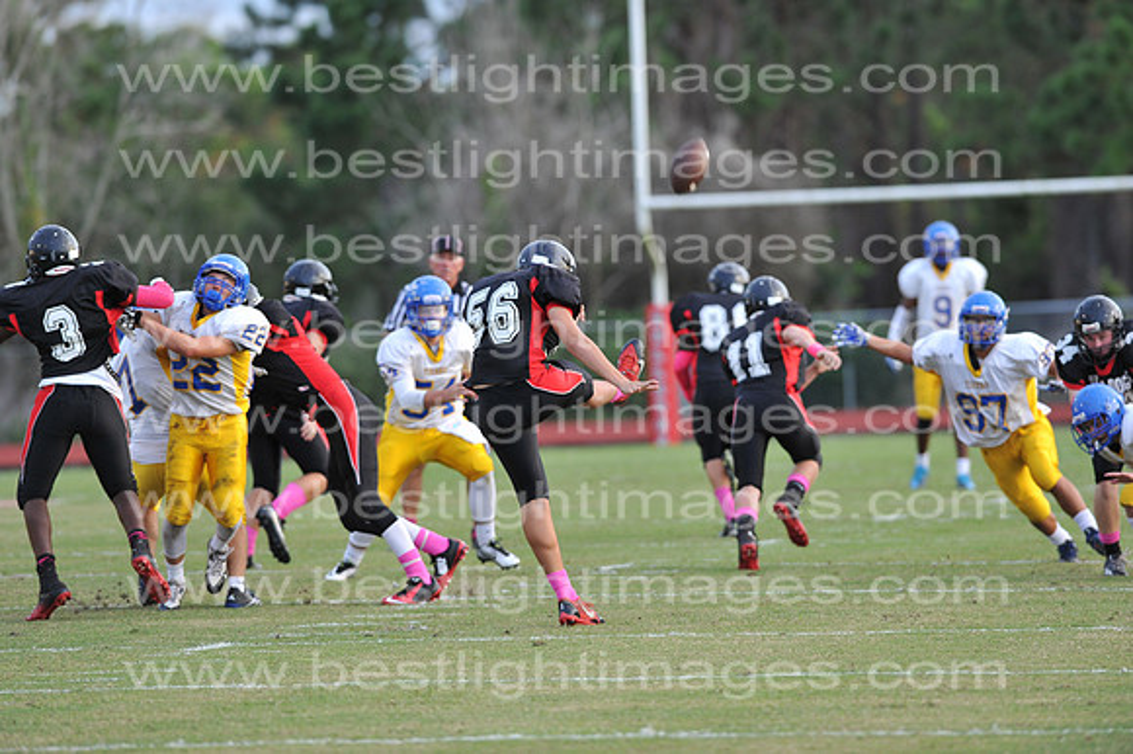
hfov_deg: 6.9
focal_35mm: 300
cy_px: 377
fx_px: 9436
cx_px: 566
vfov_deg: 4.6
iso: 1000
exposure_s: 1/640
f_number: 4
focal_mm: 300
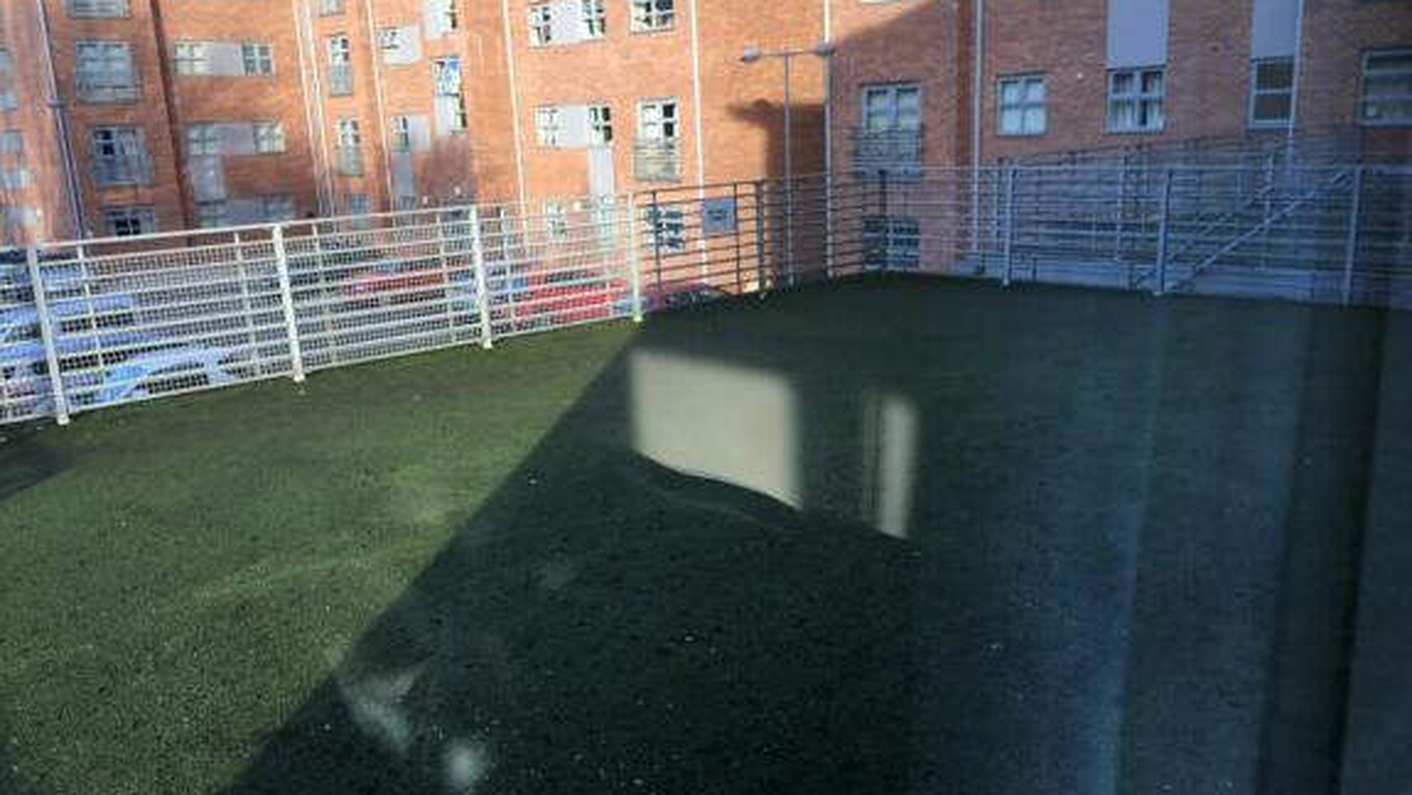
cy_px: 436
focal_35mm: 32
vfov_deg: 36.7
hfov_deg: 61.0
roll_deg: +2.9
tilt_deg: -17.5
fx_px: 1199
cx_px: 713
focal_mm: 4.15
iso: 25
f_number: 2.2
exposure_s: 1/115
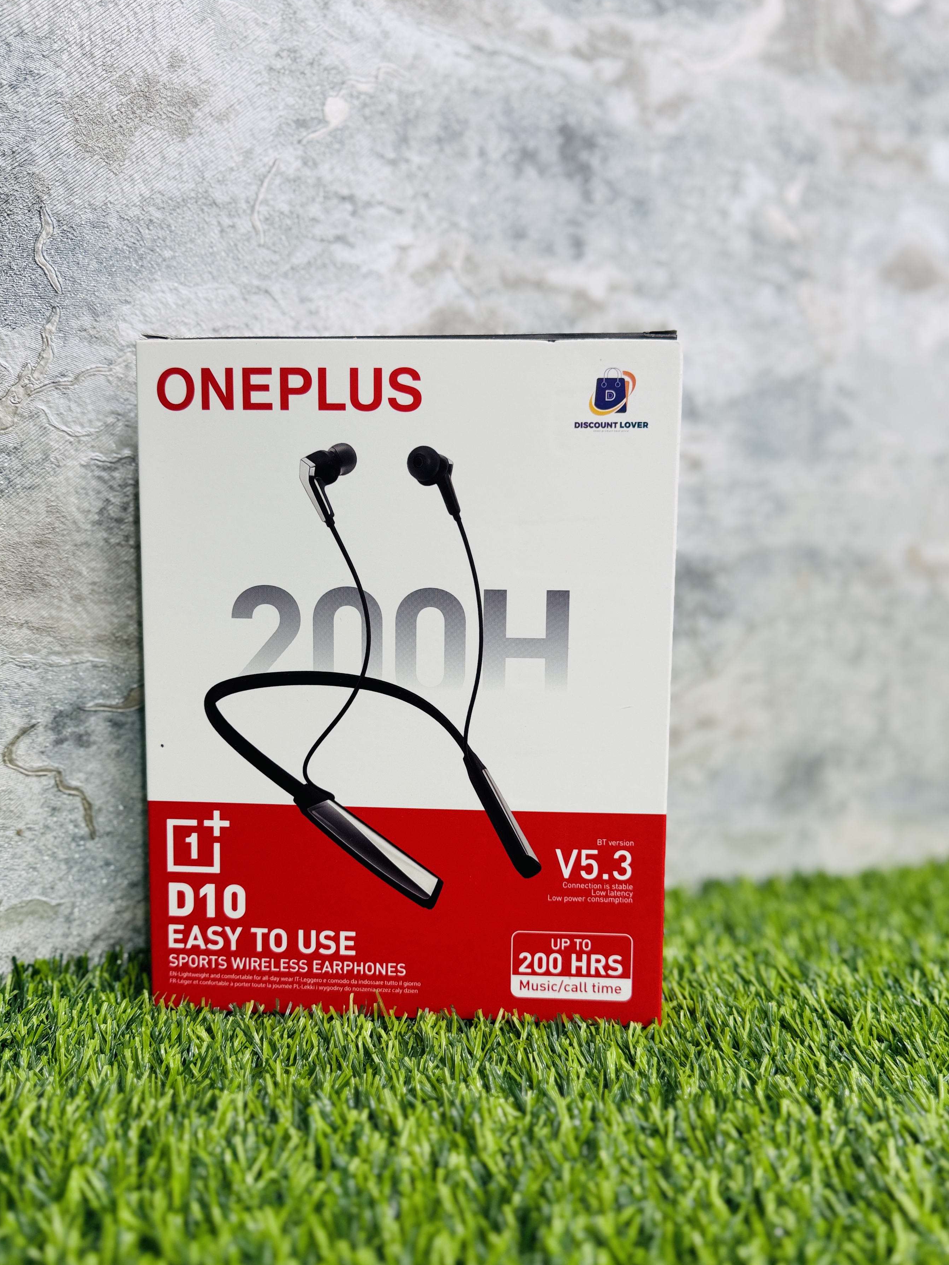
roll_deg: -0.4
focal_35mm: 27
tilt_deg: -5.6
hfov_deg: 51.4
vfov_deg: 65.2
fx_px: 987
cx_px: 472
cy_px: 685
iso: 80
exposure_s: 1/100
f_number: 1.78
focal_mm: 6.76
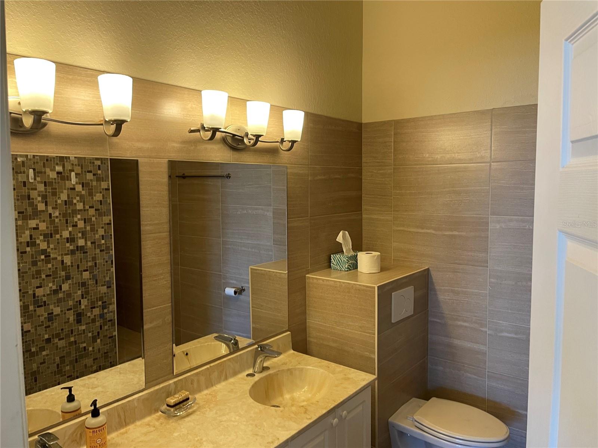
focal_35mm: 26
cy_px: 224
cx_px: 299
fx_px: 449
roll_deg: +0.6
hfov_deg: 67.3
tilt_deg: -3.8
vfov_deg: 53.1
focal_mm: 4.2
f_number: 1.6
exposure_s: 1/60
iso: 125
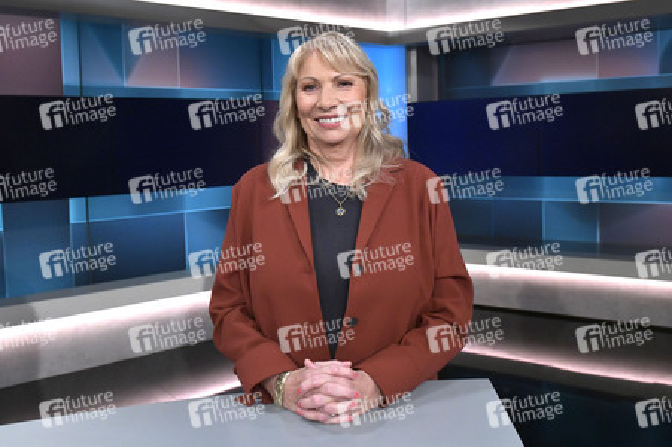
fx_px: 504
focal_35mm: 27
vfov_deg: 47.9
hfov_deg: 67.4
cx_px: 336
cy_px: 224
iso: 2500
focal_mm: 27
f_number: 5.6
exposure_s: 1/200
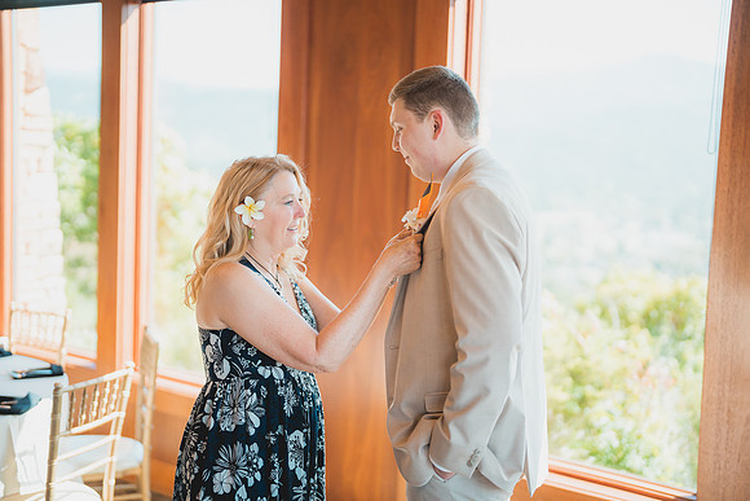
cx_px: 375
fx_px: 1042
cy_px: 250
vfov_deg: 27.0
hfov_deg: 39.6
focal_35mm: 50
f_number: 1.3
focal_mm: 50
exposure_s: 1/2500
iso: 400
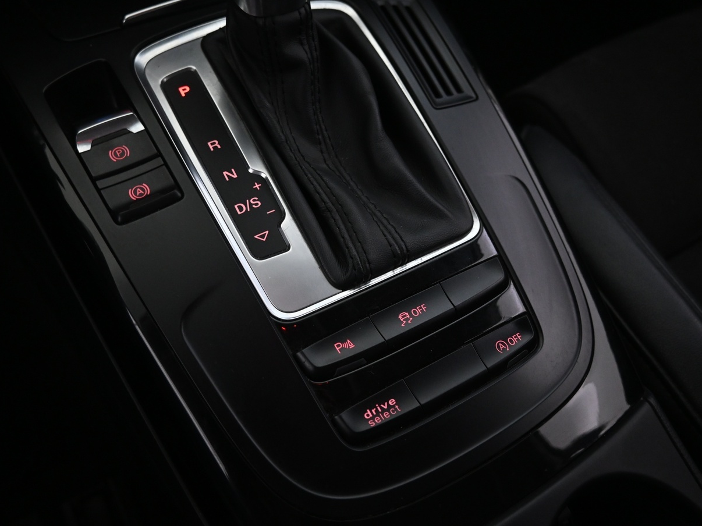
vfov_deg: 45.3
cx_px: 318
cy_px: 226
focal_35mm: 31
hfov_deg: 58.3
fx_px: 629
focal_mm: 16
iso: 1400
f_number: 3.5
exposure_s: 1/25
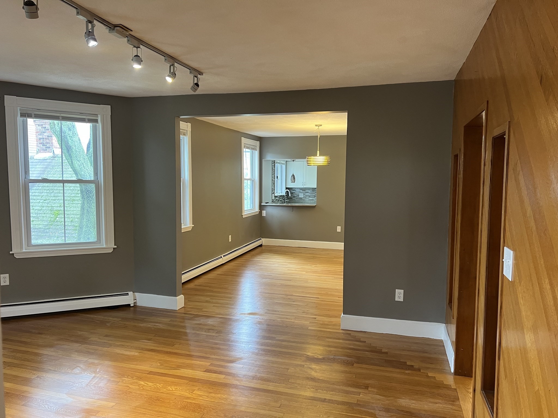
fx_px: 419
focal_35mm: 26
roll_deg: -0.3
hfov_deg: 67.3
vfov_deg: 53.1
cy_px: 209
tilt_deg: -4.4
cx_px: 279
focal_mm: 5.7
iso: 160
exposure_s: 1/60
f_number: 1.5
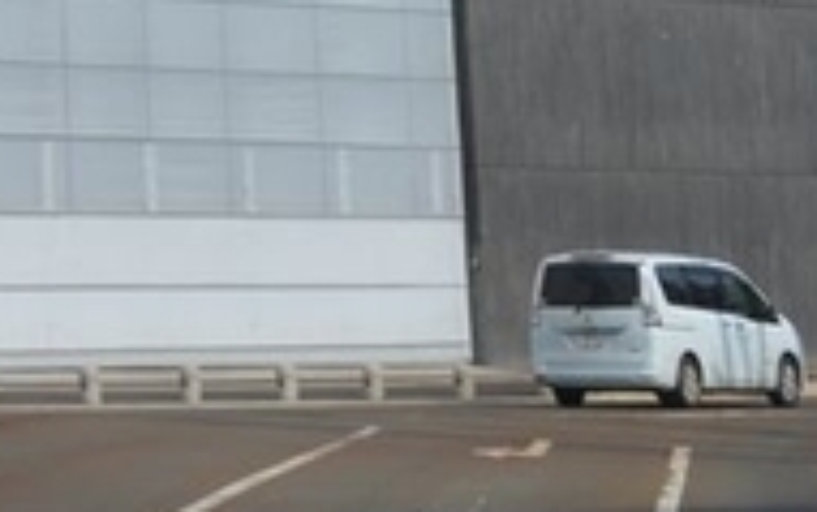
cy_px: -1033
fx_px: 4723
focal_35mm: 212
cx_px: -1054
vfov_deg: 5.8
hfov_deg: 9.0
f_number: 11
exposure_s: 1/500
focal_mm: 22
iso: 400
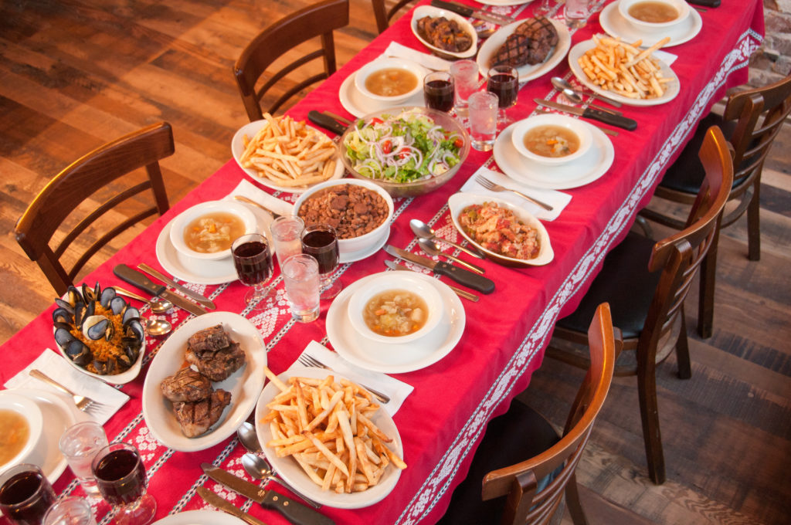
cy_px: 262
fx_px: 922
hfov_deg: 46.5
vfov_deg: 31.8
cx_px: 396
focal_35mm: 42
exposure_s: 1/100
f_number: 4
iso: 400
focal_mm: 28
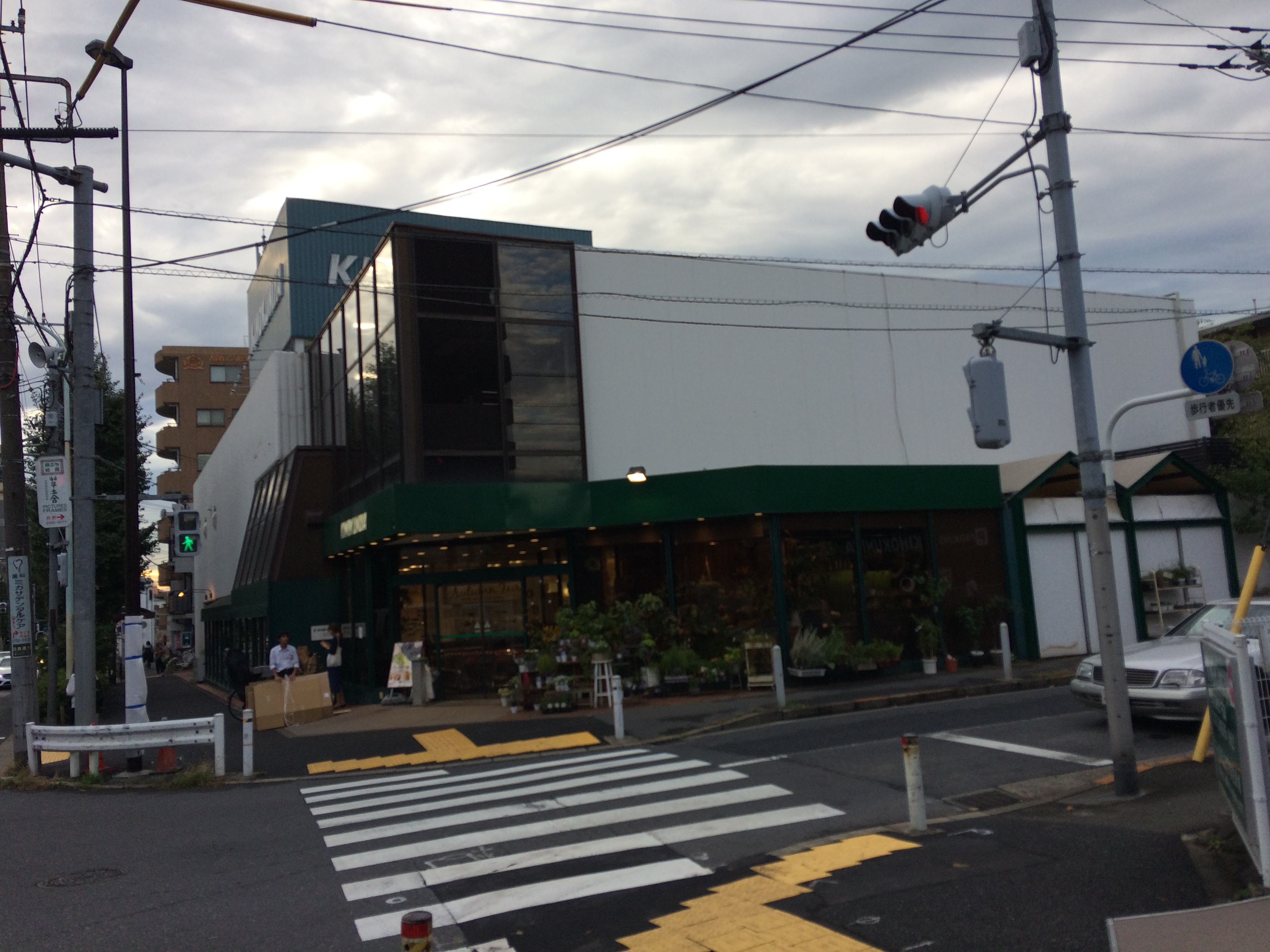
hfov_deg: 61.7
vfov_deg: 48.2
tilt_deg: +3.7
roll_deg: +3.6
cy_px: 476
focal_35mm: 29
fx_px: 1064
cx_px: 635
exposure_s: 1/446
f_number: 2.2
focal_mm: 4.15
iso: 32
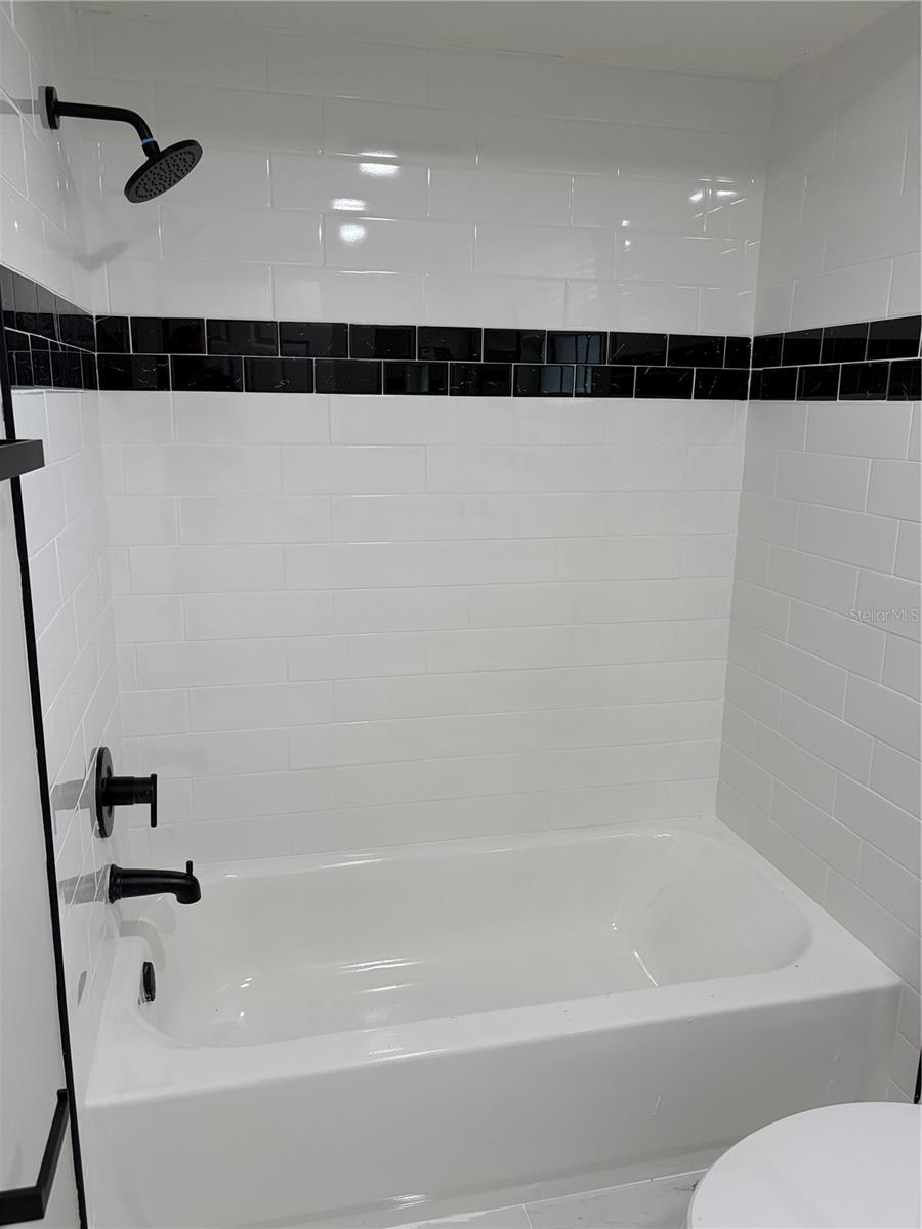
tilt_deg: -13.0
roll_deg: -0.1
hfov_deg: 53.1
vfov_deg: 67.3
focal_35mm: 26
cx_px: 461
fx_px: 923
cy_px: 614
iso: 125
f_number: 1.6
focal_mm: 5.96
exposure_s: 1/120
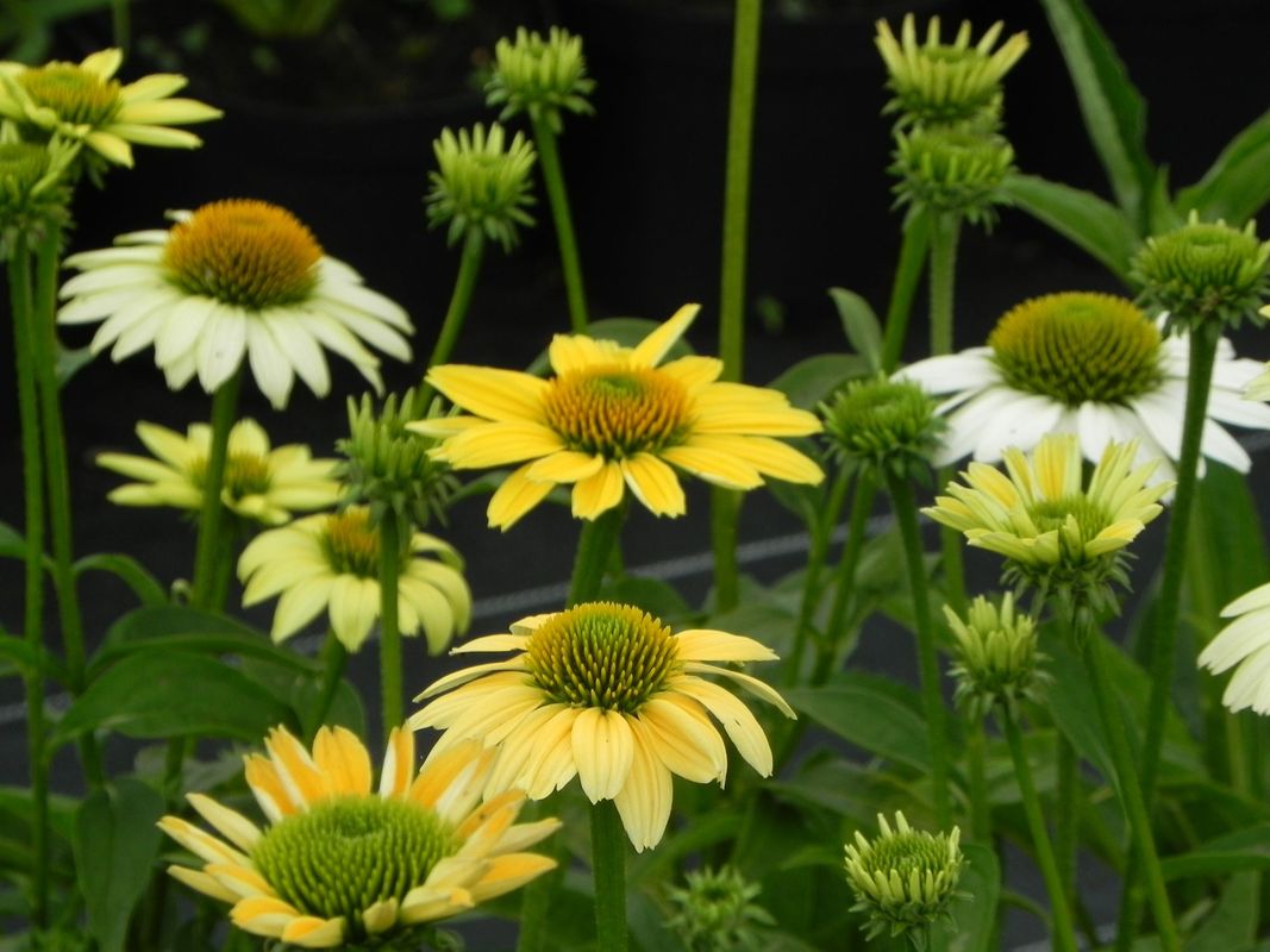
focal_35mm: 212
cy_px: 476
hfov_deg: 9.3
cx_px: 635
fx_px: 7777
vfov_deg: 7.0
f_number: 5
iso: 160
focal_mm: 37.7
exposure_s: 1/500
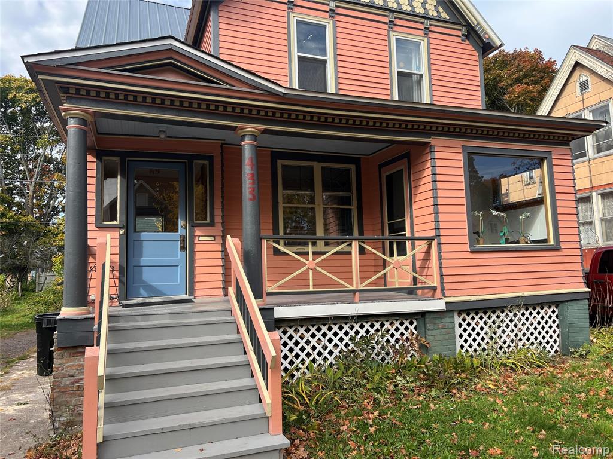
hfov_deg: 67.3
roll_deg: +1.5
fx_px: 460
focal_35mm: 26
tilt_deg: +7.1
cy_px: 230
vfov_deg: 53.1
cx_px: 306
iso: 50
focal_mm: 5.7
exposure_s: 1/1224
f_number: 1.5
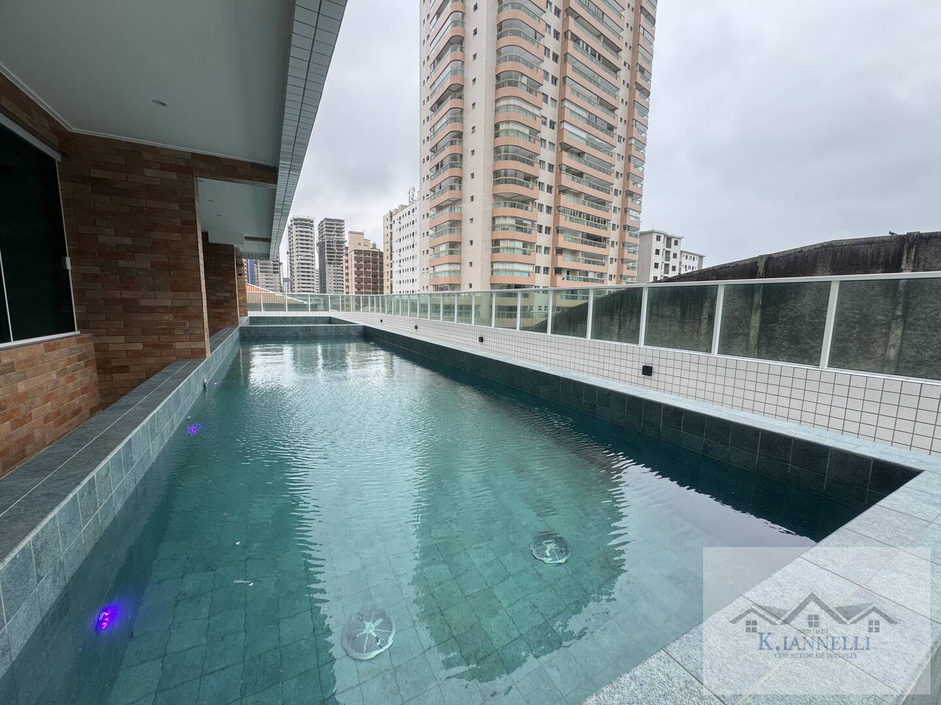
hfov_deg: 102.1
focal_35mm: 14
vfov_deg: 85.7
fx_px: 381
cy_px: 352
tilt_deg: -7.2
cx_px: 470
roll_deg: -1.7
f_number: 2.2
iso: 40
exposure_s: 1/324
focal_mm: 2.22
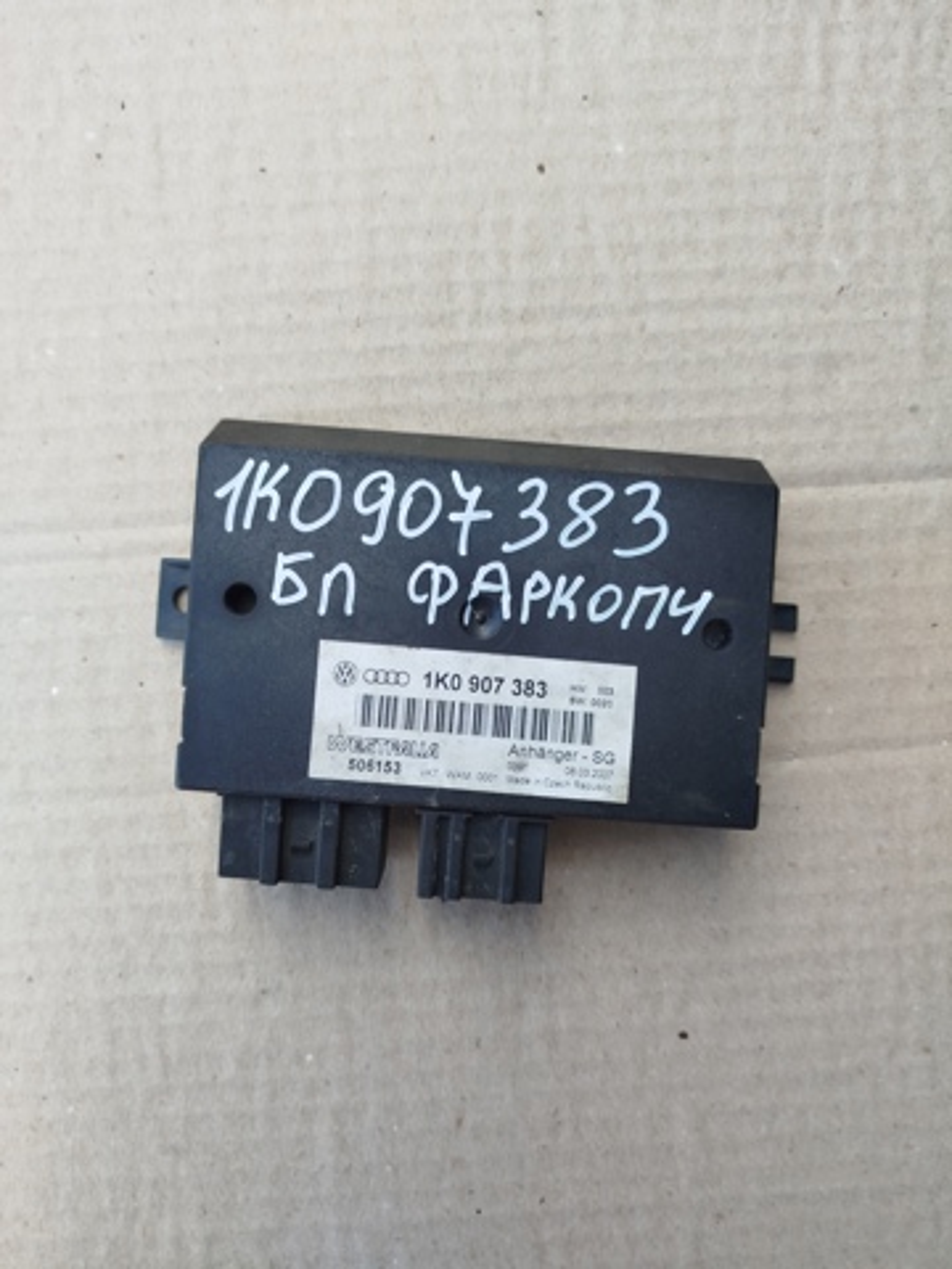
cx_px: 476
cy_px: 634
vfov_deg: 71.6
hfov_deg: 56.8
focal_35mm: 24
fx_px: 880
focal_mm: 5.31
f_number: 1.7
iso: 50
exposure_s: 1/100
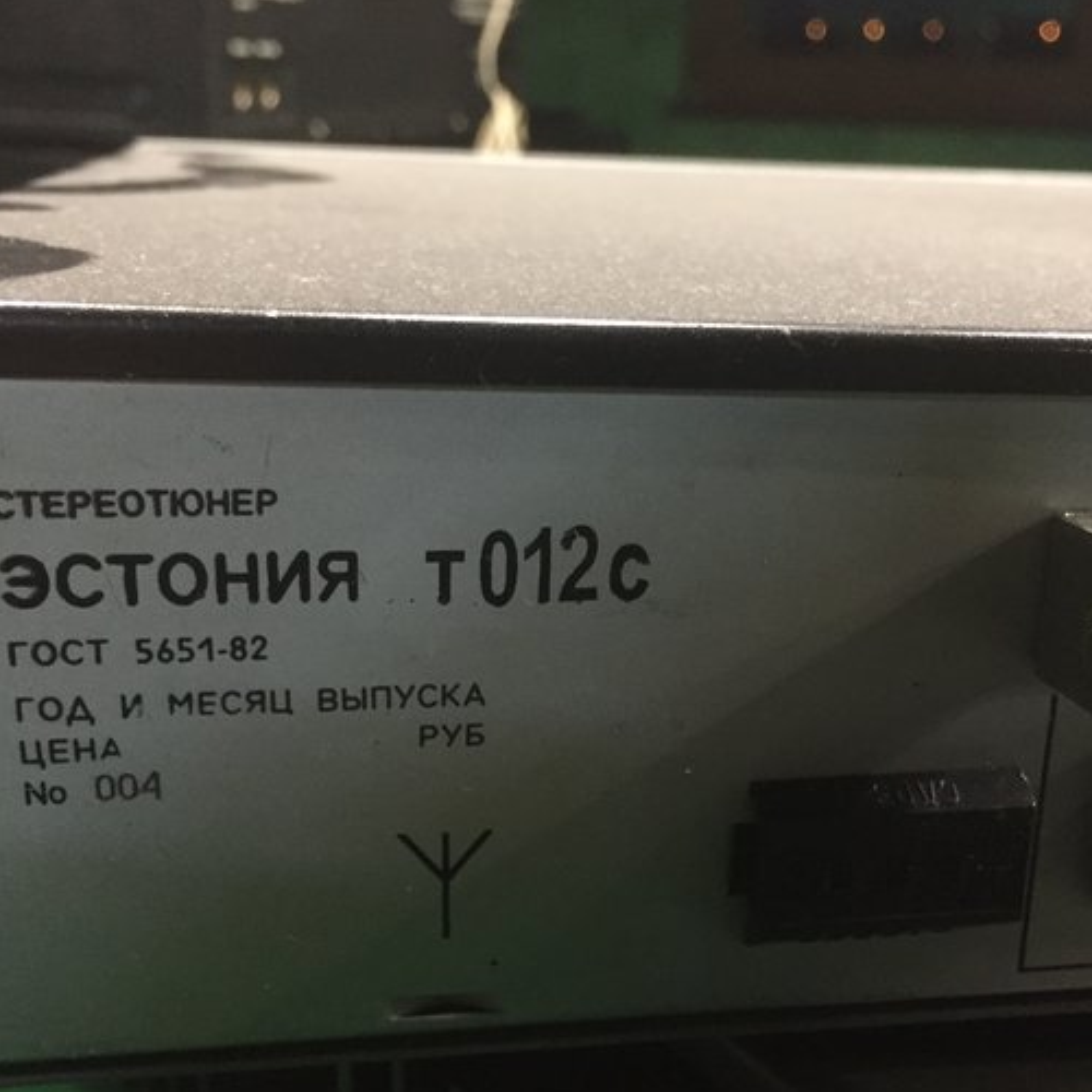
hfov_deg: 40.9
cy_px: 642
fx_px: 1463
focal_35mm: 41
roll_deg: -0.9
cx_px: 572
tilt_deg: -18.4
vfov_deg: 40.8
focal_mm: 4.15
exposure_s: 1/17
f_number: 2.2
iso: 250
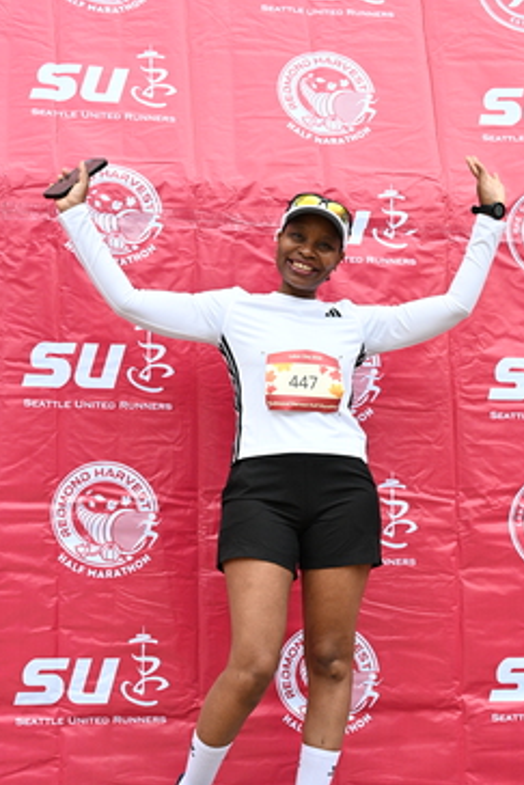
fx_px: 1483
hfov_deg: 20.0
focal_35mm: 68
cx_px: 320
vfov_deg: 29.5
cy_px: 490
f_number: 4
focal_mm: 45
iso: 2000
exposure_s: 1/400
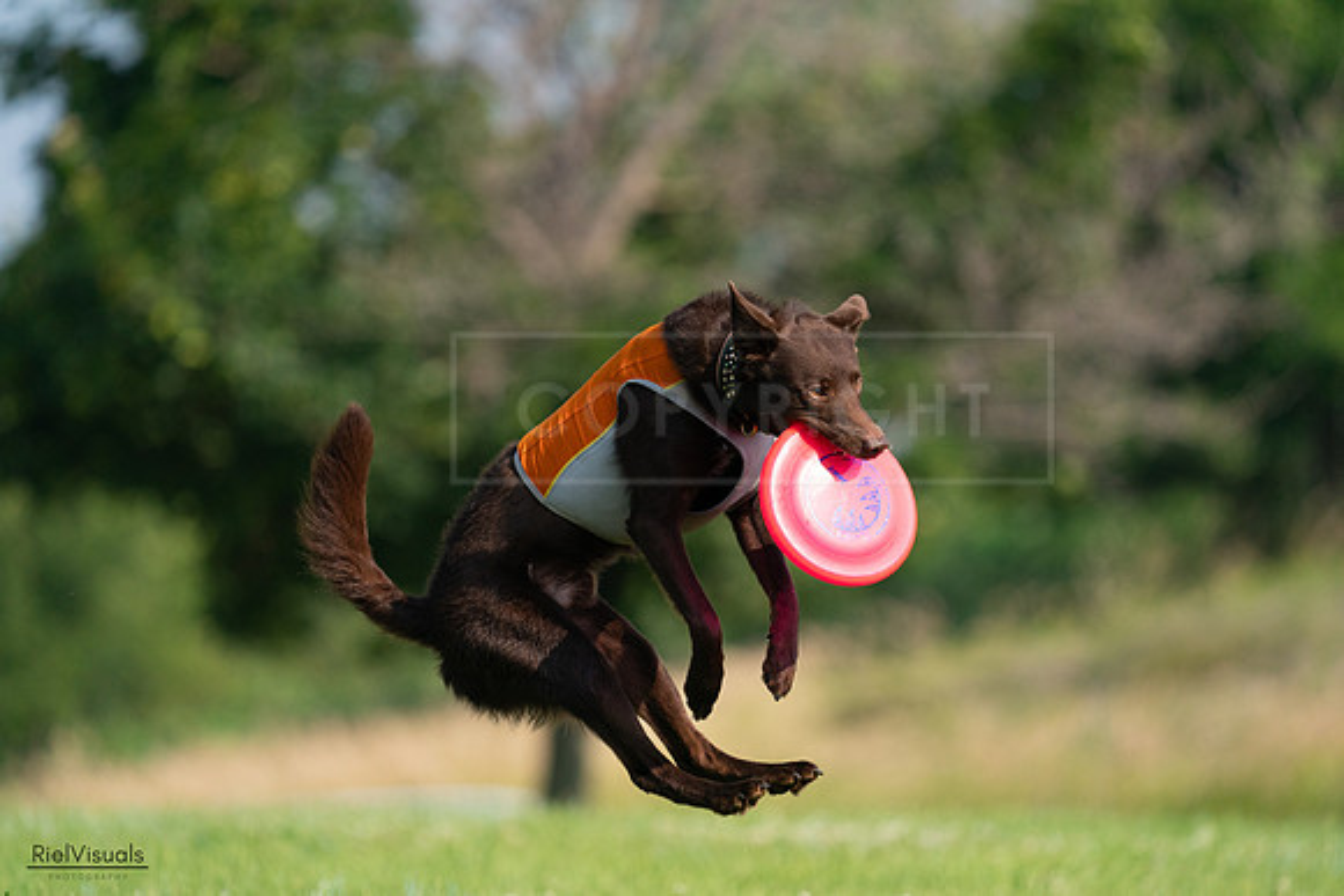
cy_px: 448
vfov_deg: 2.9
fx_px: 17961
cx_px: 672
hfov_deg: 4.3
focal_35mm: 481
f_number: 6.3
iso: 1600
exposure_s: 1/4000
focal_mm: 481
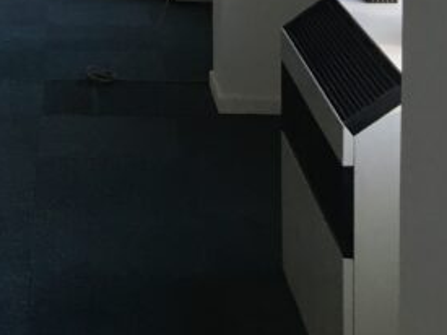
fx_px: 1394
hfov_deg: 16.6
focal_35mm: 108
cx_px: -224
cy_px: -102
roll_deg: +2.3
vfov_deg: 13.2
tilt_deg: -6.2
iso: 25
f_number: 2.2
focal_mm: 4.15
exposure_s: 1/33
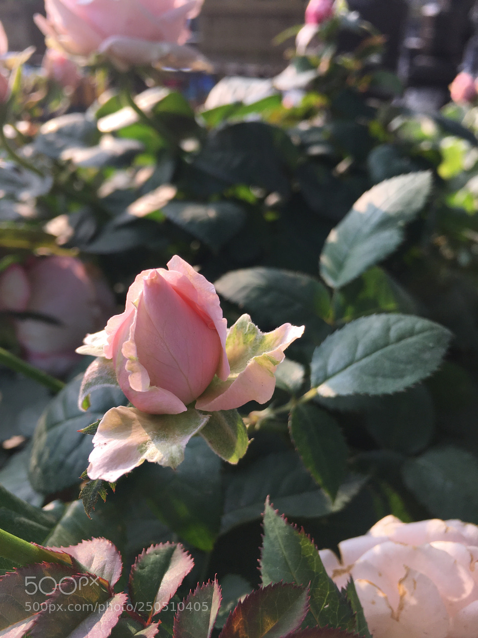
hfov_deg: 48.2
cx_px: 239
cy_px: 319
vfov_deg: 61.7
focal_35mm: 29
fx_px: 534
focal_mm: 4.15
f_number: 2.2
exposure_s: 1/375
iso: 25
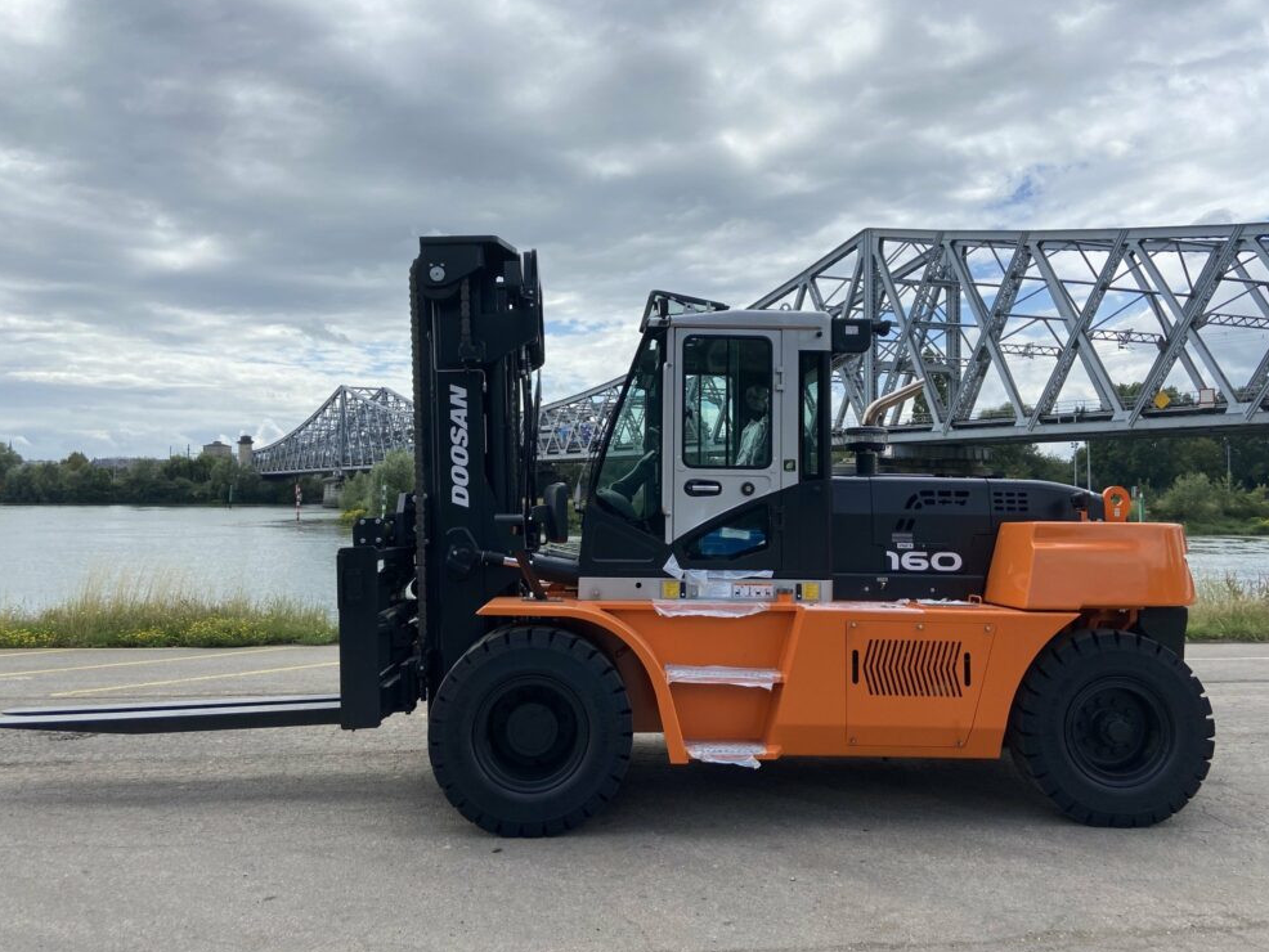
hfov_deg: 65.3
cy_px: 464
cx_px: 633
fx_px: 990
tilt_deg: +2.8
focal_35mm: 27
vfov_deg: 51.4
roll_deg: -1.6
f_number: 1.8
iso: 32
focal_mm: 4.25
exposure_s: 1/4115
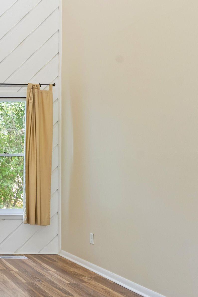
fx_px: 297
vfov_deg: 52.6
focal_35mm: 36
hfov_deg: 25.0
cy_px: 183
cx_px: -119
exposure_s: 1.3
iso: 250
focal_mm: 14
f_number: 9
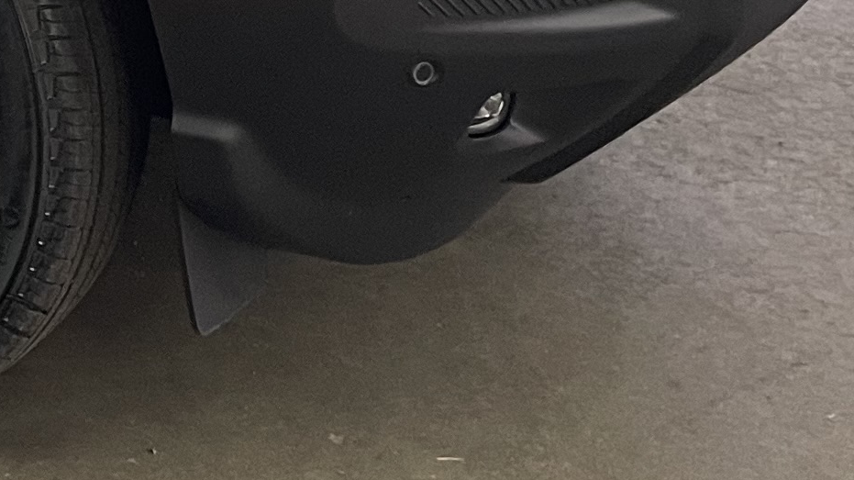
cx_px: -569
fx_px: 2671
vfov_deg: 9.4
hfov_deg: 16.0
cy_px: -580
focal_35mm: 118
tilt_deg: -12.5
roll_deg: -0.2
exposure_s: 1/60
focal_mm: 5.1
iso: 200
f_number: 1.6
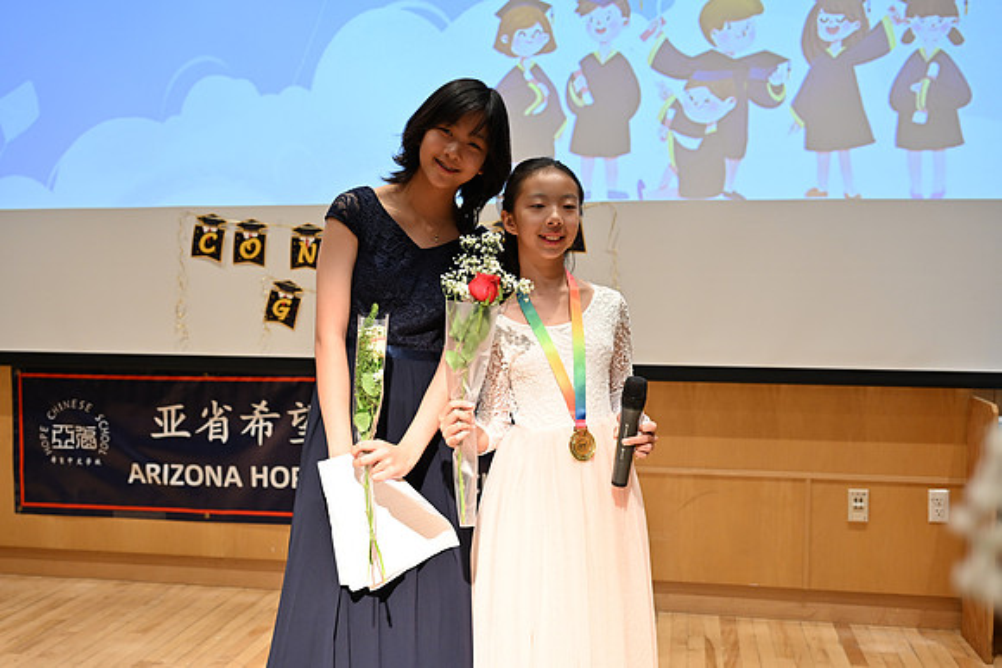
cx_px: 501
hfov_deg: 49.5
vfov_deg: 34.2
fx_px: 1086
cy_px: 334
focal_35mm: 39
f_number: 4
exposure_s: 1/60
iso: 1100
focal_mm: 39
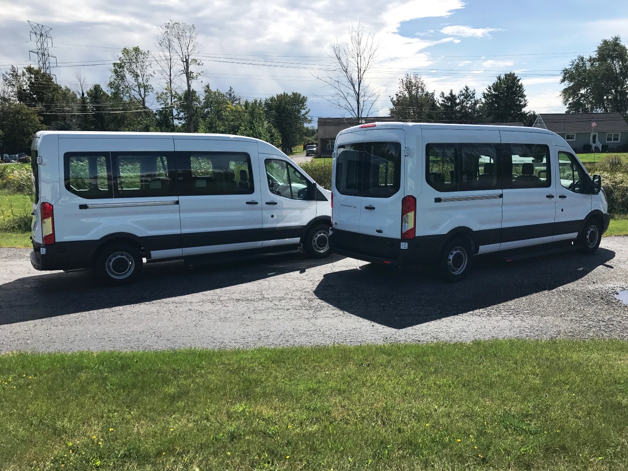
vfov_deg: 49.8
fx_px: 508
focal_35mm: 28
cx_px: 314
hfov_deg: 63.4
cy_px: 236
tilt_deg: -8.2
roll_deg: +0.8
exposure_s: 1/3195
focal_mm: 3.99
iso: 20
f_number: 1.8
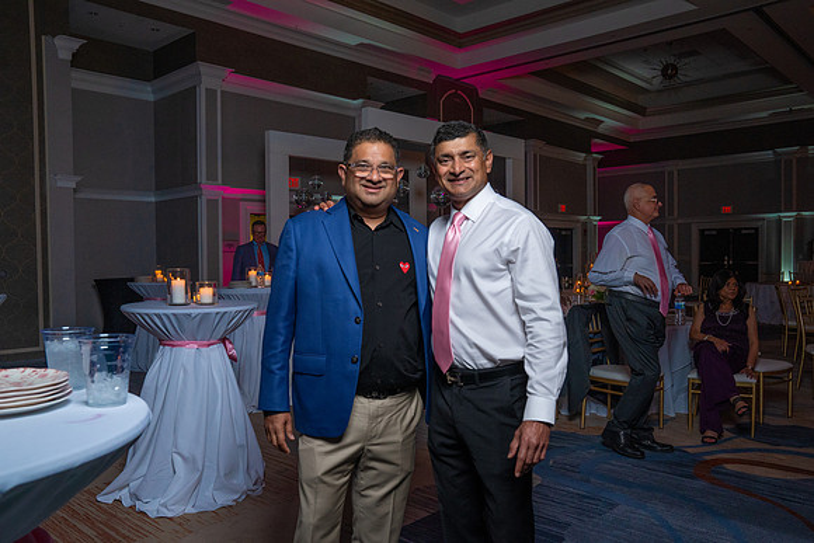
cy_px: 272
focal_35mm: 29
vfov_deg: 45.0
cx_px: 407
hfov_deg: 63.6
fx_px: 656
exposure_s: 1/200
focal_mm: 29
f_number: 5.6
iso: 2000
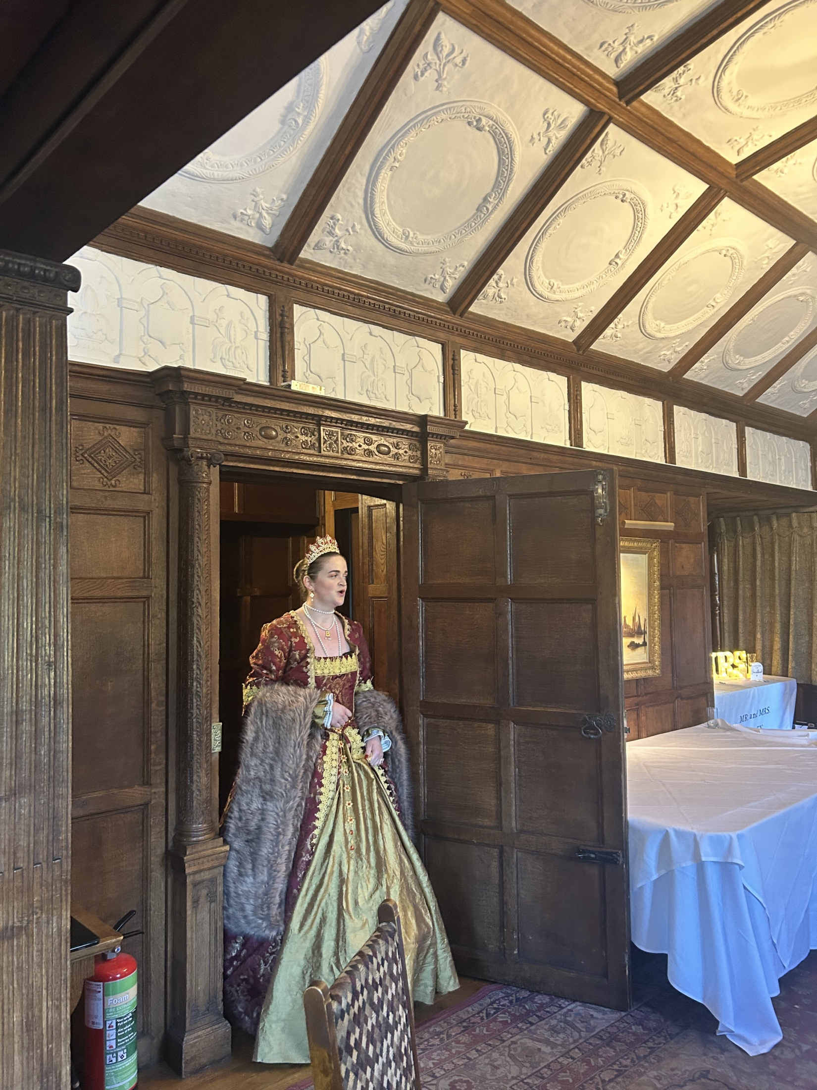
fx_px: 818
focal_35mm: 26
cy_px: 545
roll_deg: +0.2
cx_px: 408
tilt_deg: +2.6
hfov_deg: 53.1
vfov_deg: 67.3
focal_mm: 5.7
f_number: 1.5
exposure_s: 1/51
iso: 320
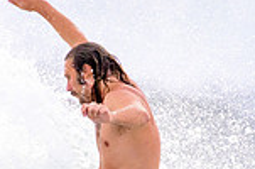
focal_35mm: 3081
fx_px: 21778
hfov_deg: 0.7
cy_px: 308
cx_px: 83
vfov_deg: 0.4
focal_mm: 800
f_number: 11
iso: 2000
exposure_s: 1/2000
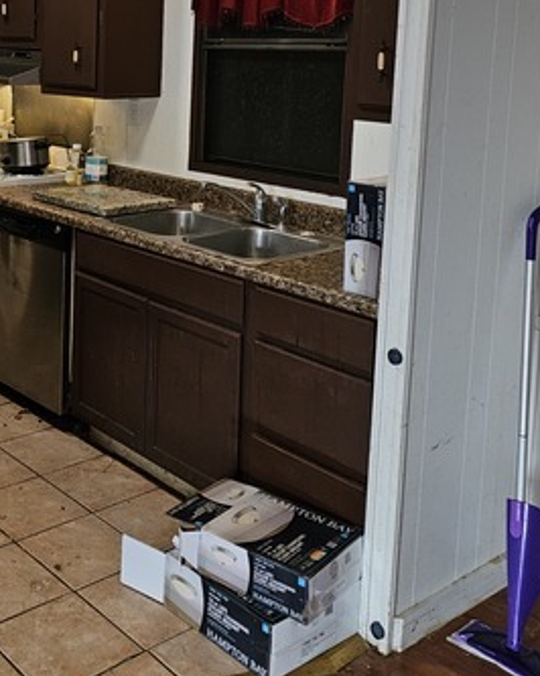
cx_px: 65
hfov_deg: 32.0
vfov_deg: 39.2
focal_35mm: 45
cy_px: 115
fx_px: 900
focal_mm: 6.3
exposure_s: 1/30
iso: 100
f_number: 1.7
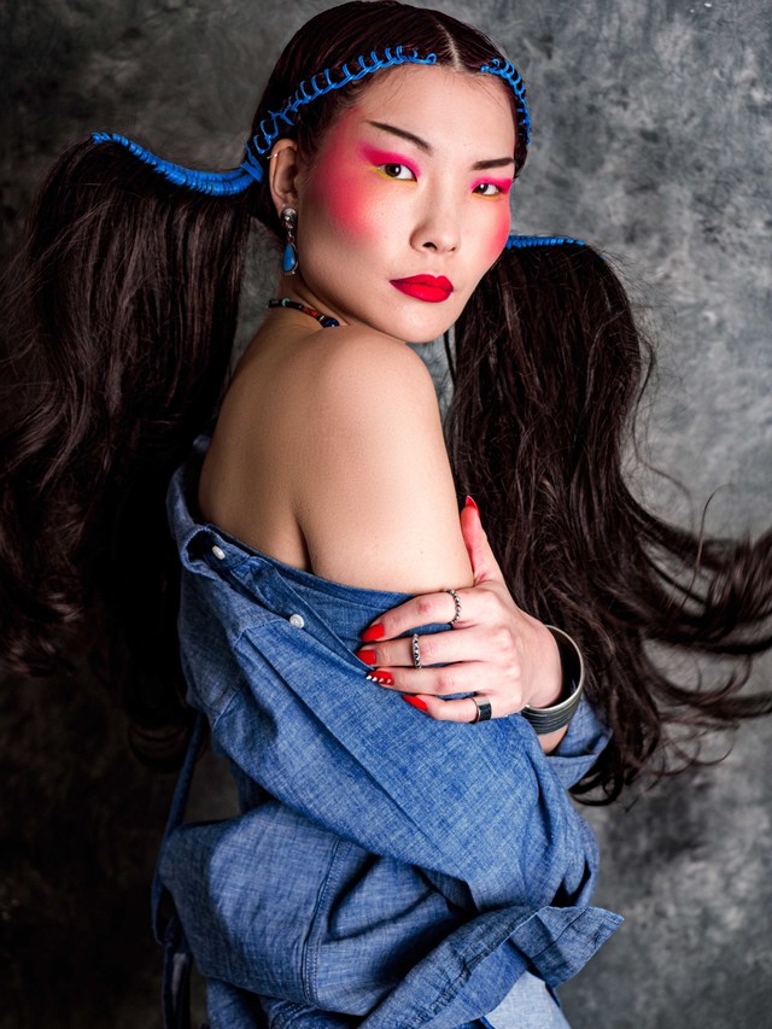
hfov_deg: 27.0
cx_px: 386
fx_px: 1605
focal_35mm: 54
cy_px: 514
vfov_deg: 35.5
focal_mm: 27
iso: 200
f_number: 2.8
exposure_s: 1/250
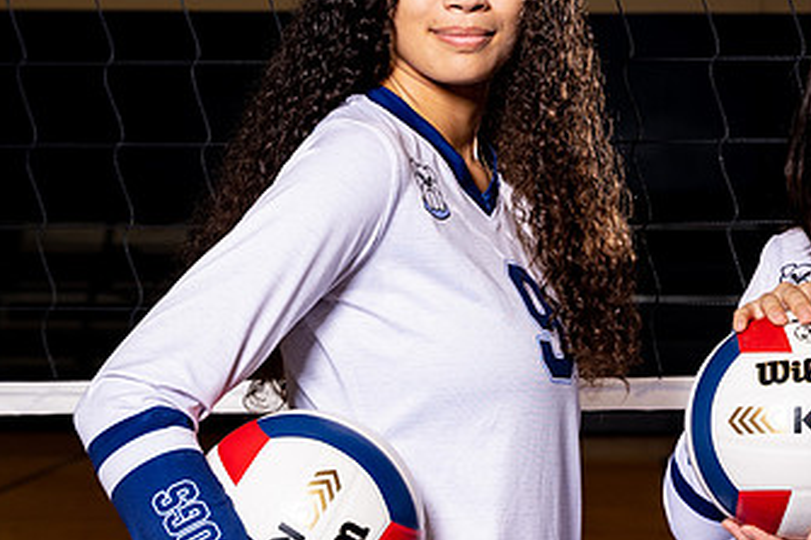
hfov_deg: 18.8
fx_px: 2432
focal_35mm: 108
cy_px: 326
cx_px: 610
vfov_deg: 12.7
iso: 250
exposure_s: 1/125
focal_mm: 55
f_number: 5.6
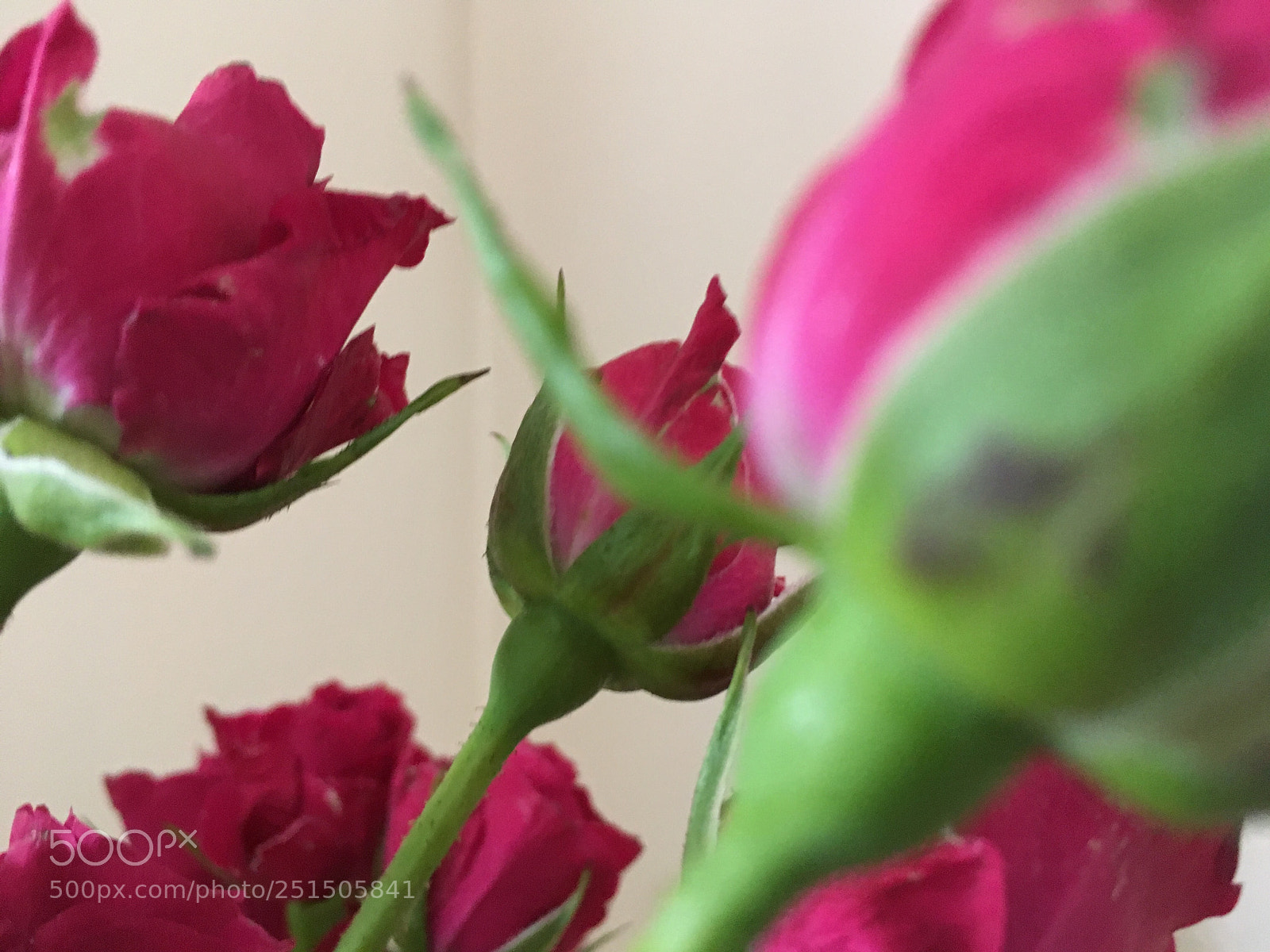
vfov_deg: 48.2
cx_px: 635
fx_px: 1064
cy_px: 476
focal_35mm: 29
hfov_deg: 61.7
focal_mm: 4.15
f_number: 2.2
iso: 200
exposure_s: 1/15
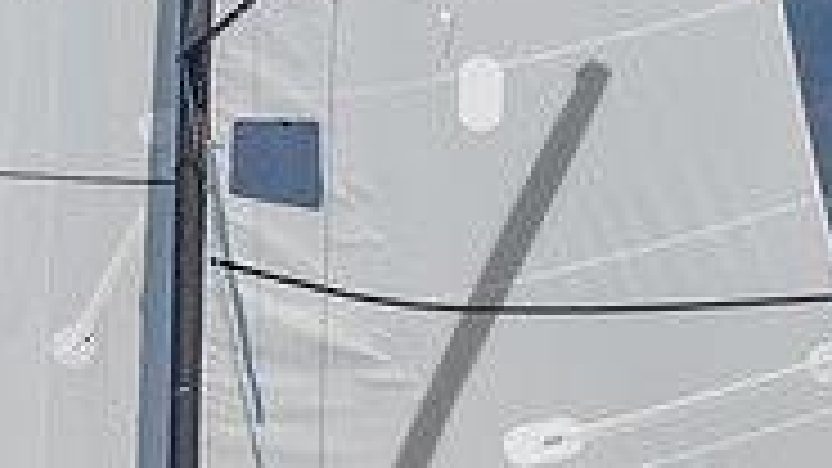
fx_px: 35999
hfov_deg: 1.3
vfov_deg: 0.7
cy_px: 667
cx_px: 784
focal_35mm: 1632
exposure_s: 1/1000
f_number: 14
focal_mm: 300
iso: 640
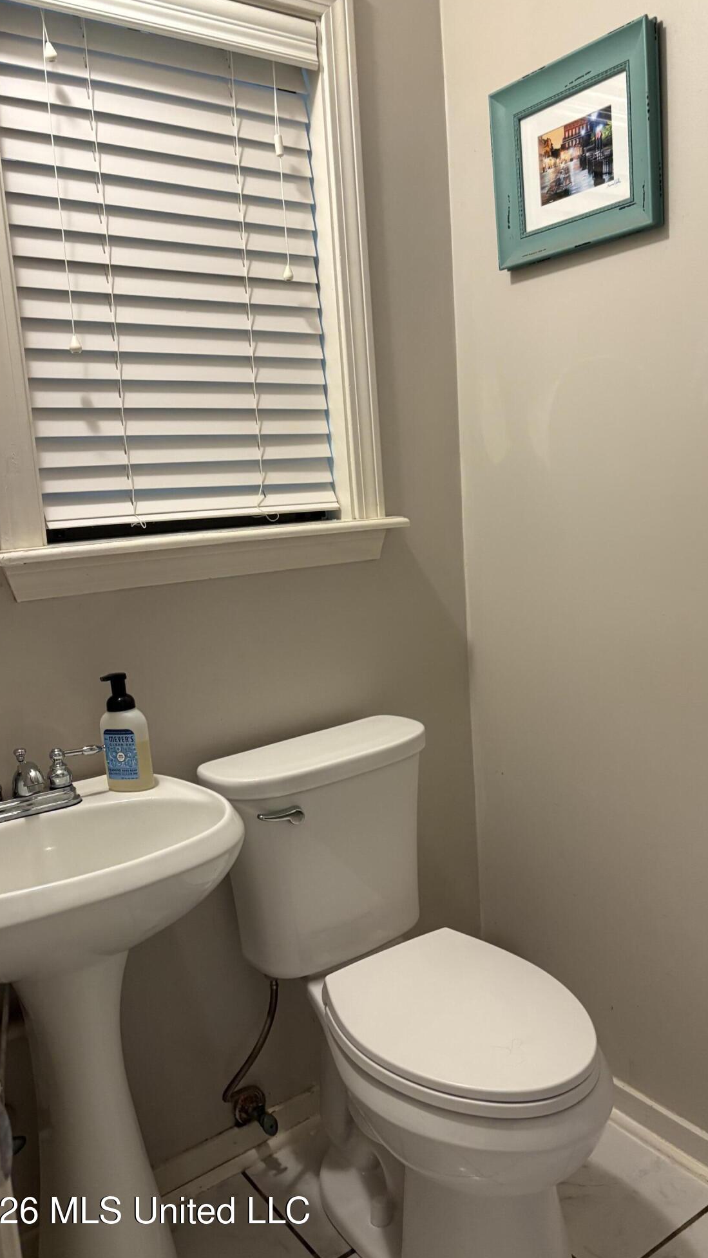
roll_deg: +2.5
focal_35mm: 29
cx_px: 412
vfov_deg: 66.1
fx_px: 968
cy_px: 626
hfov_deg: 40.1
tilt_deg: -8.9
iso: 250
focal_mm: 5.96
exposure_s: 1/60
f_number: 1.6
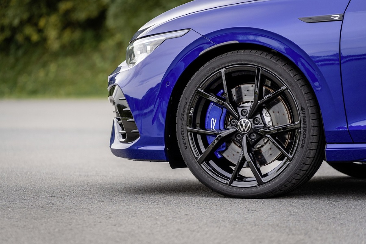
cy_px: 122
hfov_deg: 10.3
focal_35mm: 200
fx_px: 2033
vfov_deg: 6.9
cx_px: 183
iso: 640
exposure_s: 1/320
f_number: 4.5
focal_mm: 200
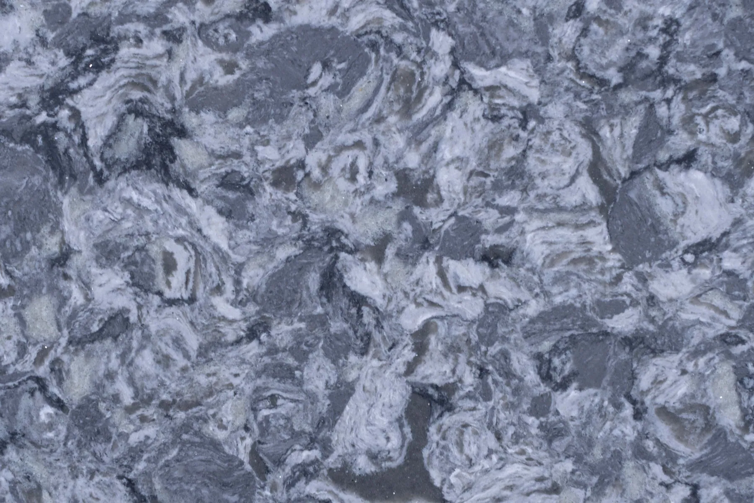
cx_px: 377
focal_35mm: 75
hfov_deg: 27.0
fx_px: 1571
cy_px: 252
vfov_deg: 18.2
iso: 250
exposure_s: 1/160
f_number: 7.1
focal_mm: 50
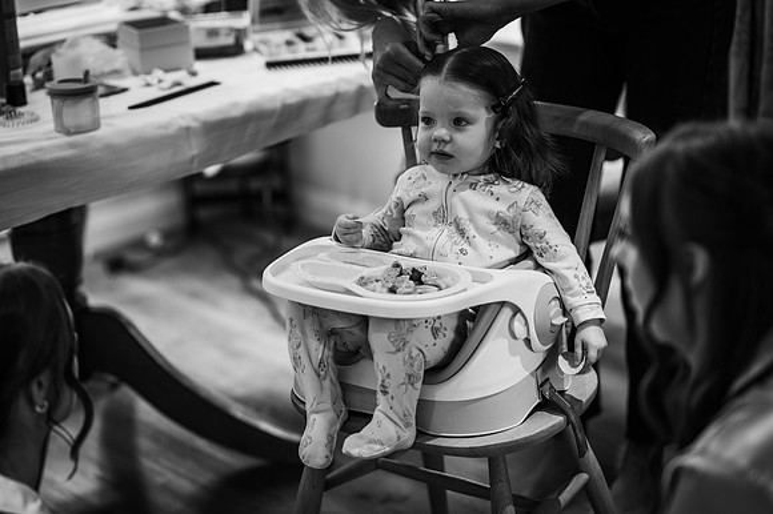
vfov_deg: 16.1
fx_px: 1824
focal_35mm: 85
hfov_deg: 23.9
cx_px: 386
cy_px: 257
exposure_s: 1/200
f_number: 2.2
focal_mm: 85
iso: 320
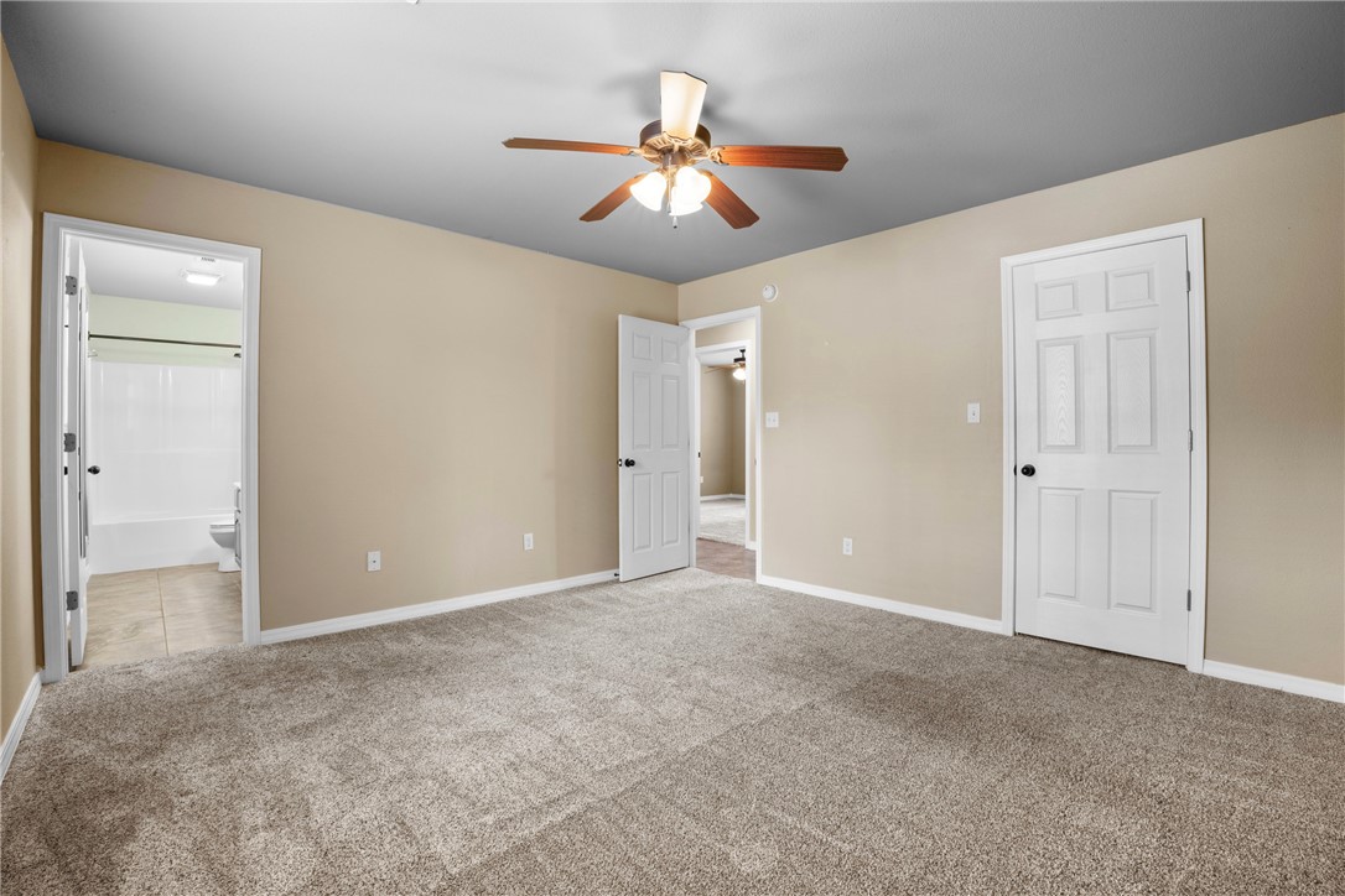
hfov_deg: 100.4
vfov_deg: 77.3
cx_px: 672
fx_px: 560
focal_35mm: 15
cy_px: 448
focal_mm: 10
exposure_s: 1.3
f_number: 9
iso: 200
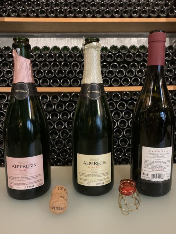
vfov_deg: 67.3
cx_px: 88
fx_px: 176
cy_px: 117
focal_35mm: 26
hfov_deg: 53.1
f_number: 1.8
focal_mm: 4.25
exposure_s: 1/25
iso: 640
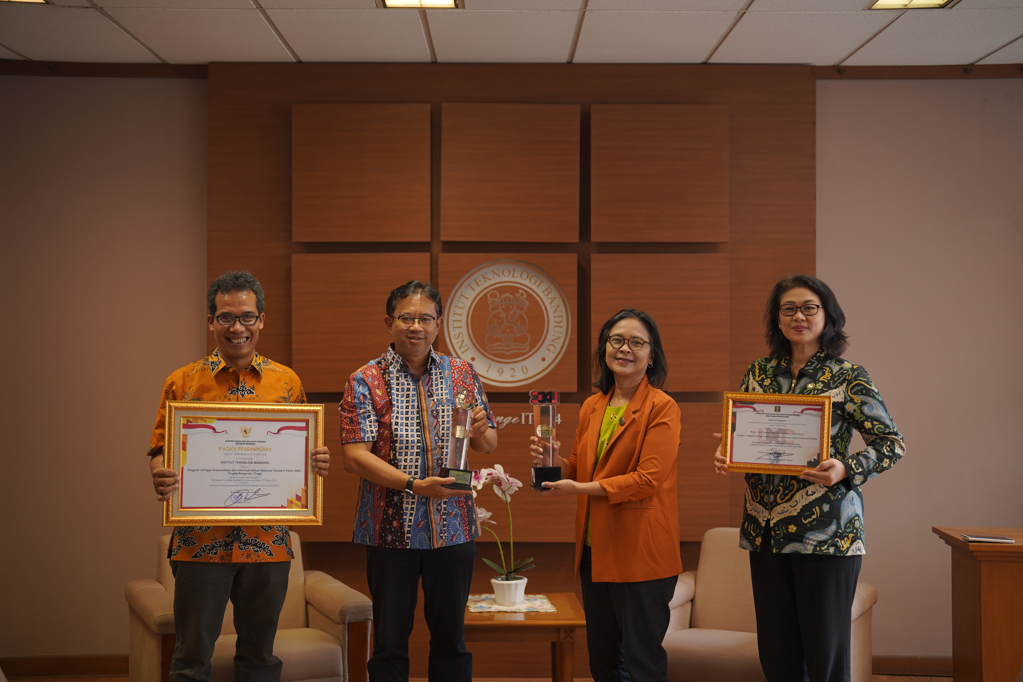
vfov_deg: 27.0
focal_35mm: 50
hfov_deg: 39.6
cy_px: 341
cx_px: 512
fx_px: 1421
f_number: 1.4
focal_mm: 50
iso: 250
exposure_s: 1/250
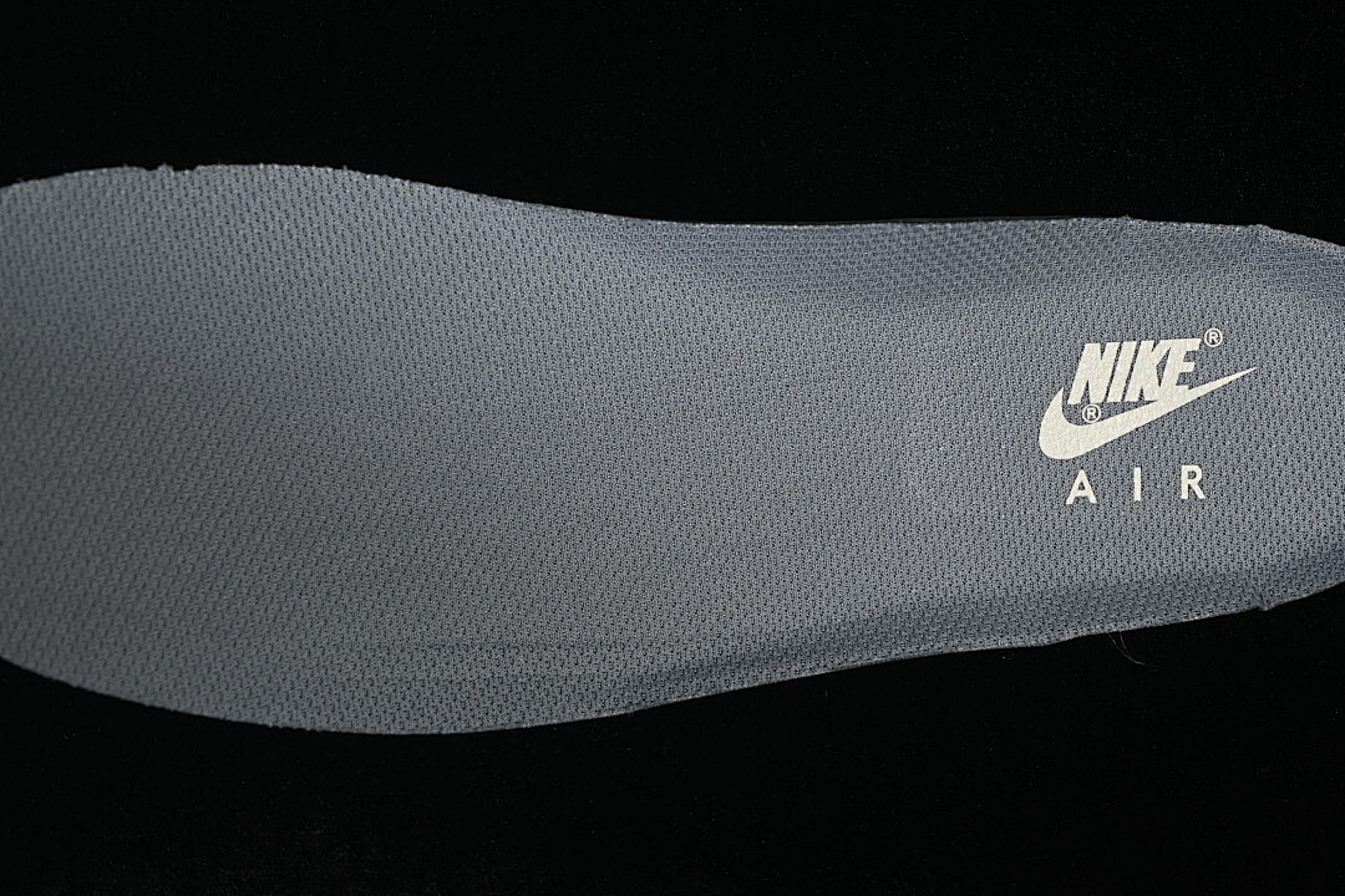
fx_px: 2802
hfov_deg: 27.0
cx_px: 672
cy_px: 448
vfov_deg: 18.2
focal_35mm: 75
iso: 160
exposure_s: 1/80
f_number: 7.1
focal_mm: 50
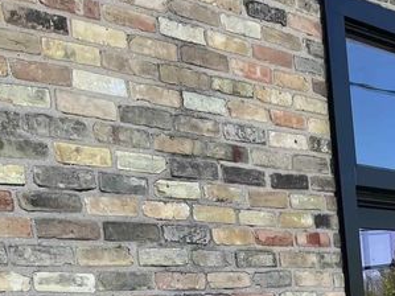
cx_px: 535
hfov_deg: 19.9
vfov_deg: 15.4
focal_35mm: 89
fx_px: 1015
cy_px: 428
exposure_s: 1/787
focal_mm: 5.1
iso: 50
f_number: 1.6
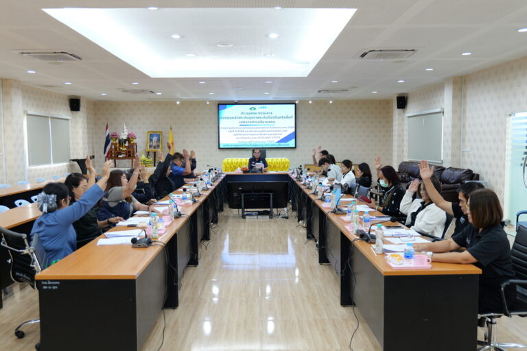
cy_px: 176
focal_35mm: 32
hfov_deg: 58.7
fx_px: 468
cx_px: 264
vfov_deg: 41.1
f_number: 4.2
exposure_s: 1/40
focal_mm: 32
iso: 800
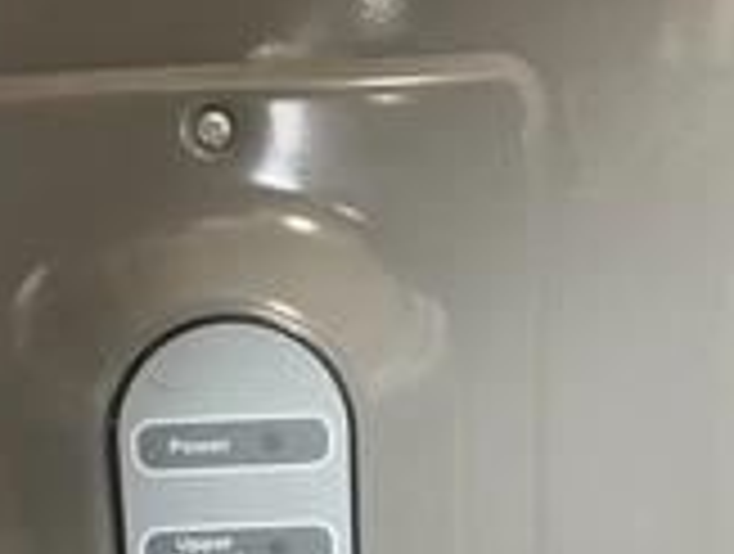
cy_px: 590
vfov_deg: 20.0
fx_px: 1509
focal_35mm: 71
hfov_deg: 27.2
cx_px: 275
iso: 160
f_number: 1.8
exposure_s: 1/60
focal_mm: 3
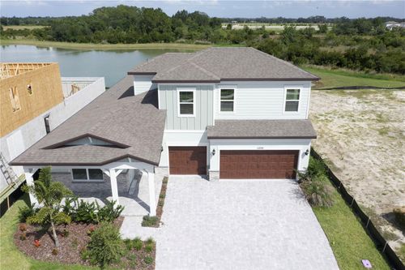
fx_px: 315
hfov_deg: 65.5
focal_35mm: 28
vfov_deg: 46.4
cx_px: 202
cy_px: 135
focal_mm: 10.26
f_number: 6.3
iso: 100
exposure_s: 1/500
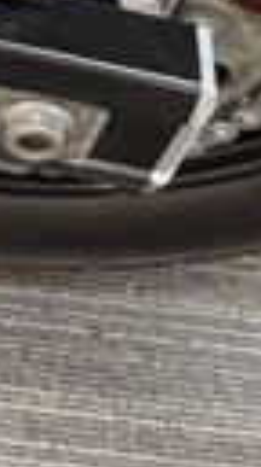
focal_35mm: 130
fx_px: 1609
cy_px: -217
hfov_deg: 9.0
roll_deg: -0.1
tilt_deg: -41.2
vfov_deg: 15.4
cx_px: -163
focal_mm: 6.76
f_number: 1.78
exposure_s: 1/33
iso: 1000
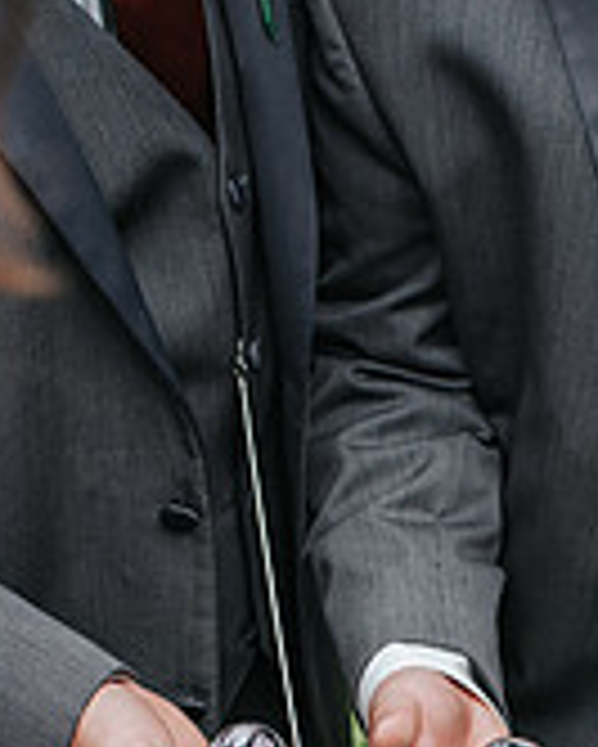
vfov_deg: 20.5
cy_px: 819
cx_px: 504
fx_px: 1967
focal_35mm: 89
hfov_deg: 17.1
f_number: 3.2
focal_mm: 35
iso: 320
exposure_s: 1/800
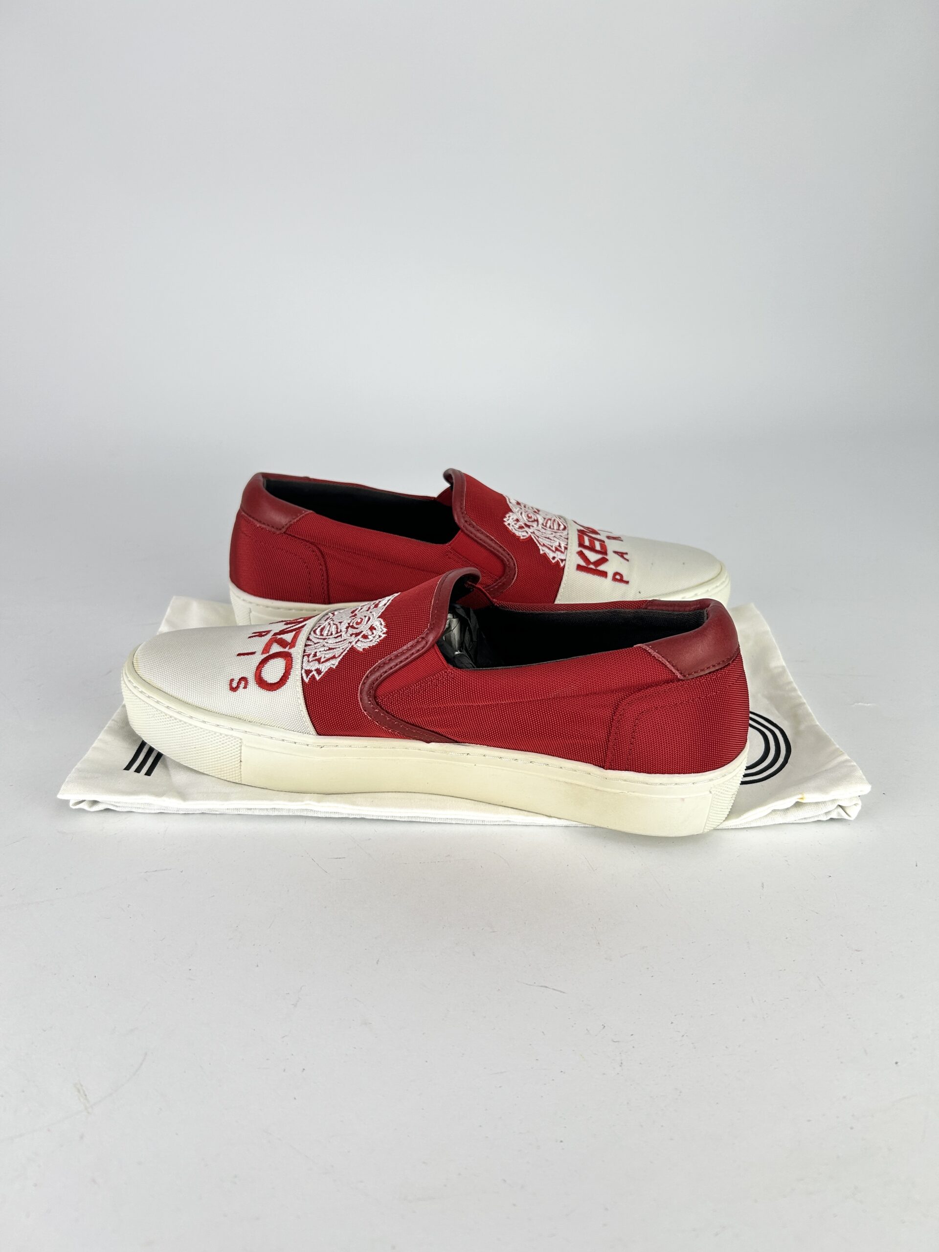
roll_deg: -2.3
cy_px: 626
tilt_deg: -27.6
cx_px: 470
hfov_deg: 53.1
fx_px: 940
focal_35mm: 26
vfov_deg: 67.3
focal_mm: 5.7
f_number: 1.5
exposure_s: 1/157
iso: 40
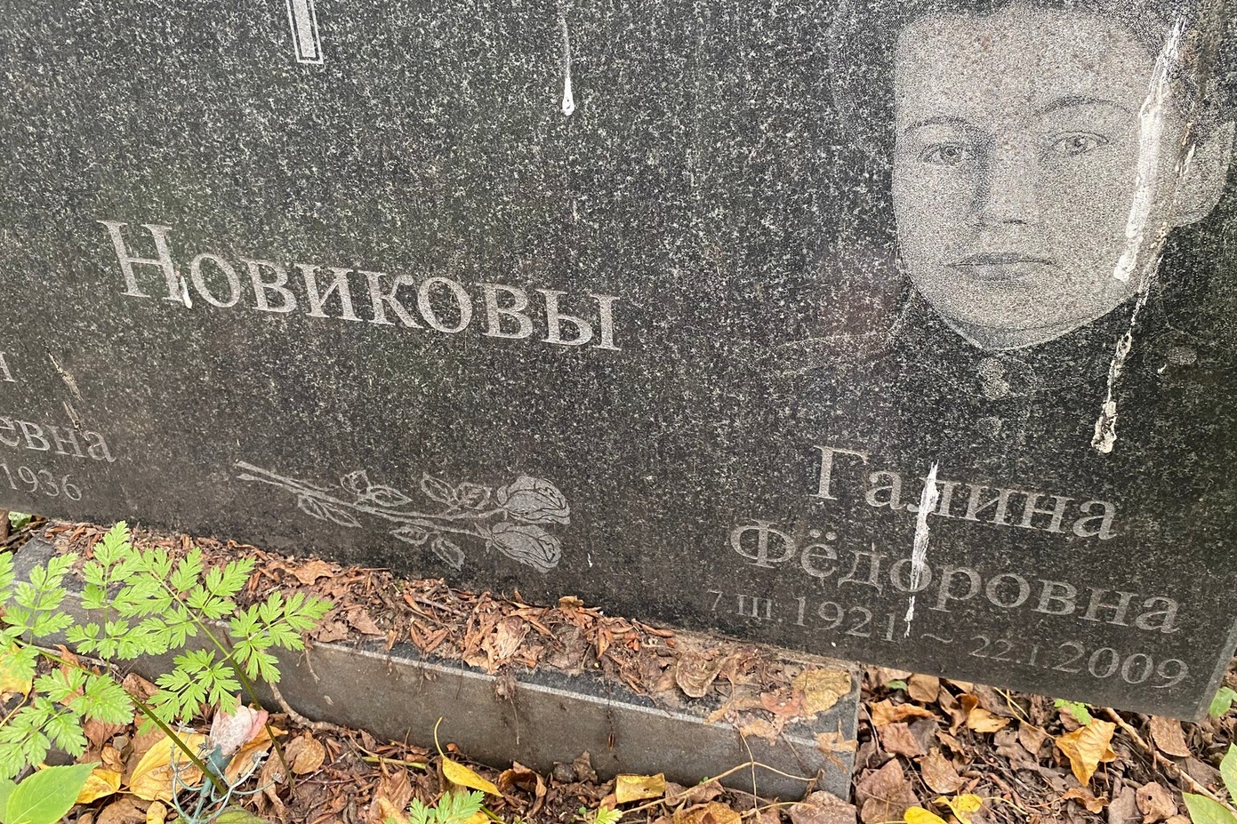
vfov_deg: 46.3
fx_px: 962
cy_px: 360
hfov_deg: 65.5
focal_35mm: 28
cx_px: 638
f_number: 1.8
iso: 125
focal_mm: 4.25
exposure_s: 1/60
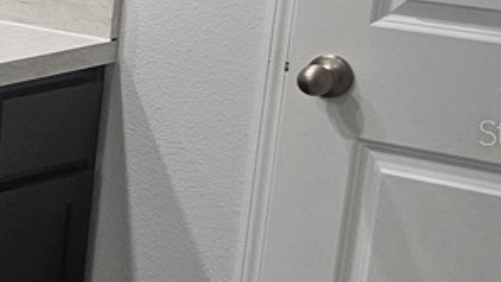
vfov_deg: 9.0
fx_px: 1793
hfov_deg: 12.4
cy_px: 132
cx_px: -712
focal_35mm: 135
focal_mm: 6.3
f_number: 1.7
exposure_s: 1/120
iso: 160
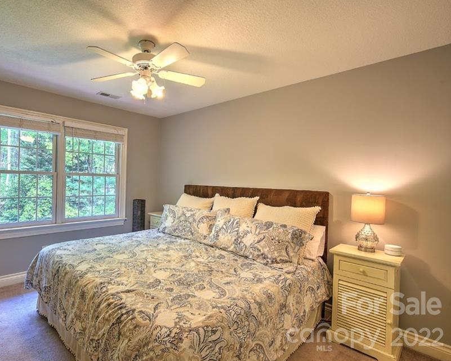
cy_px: 182
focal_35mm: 18
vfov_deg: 73.8
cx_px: 167
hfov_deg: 84.5
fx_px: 240
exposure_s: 1/10
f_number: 11
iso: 400
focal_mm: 15
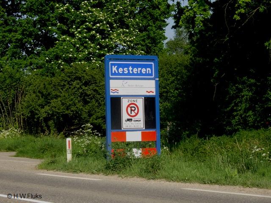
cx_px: 136
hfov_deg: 21.3
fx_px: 720
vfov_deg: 16.1
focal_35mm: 92
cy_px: 102
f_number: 4.8
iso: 64
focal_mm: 19.4
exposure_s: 1/250
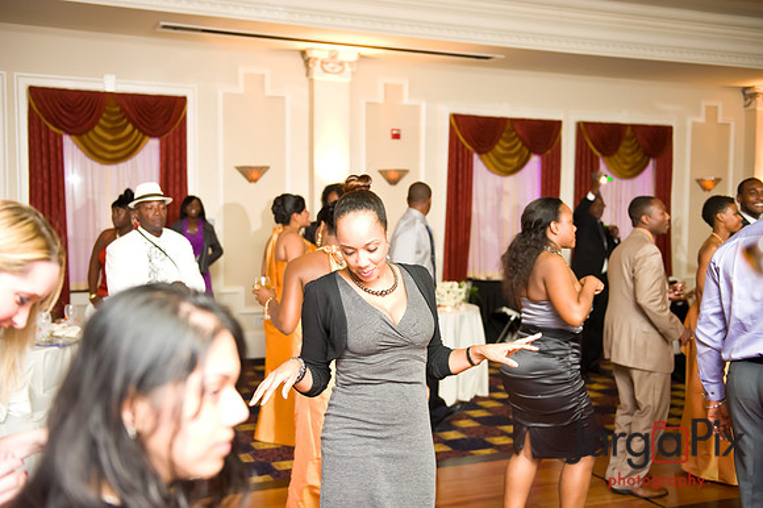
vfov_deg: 33.4
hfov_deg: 48.5
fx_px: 847
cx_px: 382
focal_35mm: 40
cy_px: 254
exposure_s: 1/125
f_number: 3.2
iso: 3200
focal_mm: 40
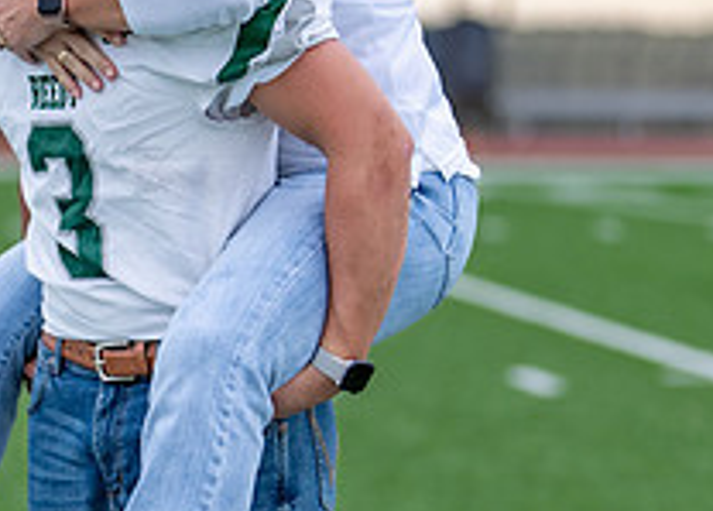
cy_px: 244
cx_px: 166
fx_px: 3547
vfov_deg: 8.2
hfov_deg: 11.4
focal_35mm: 175
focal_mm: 50
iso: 320
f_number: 1.2
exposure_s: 1/640
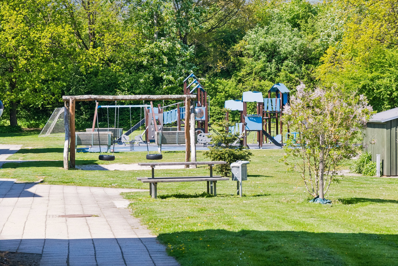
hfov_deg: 13.1
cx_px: 199
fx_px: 1736
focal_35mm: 157
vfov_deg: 8.7
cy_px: 133
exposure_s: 1/160
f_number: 14
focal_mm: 105
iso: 560
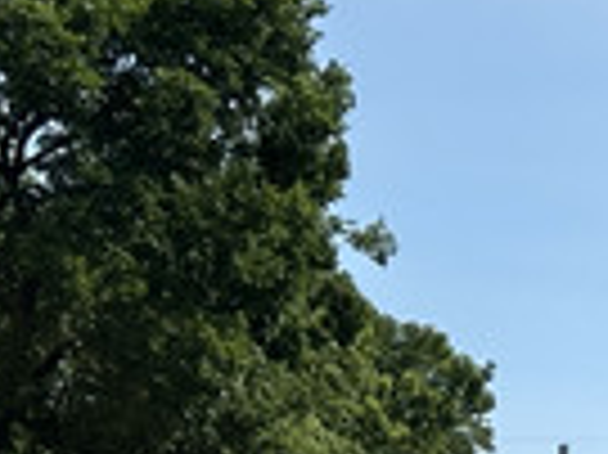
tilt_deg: +9.5
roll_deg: -0.5
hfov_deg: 8.1
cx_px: 1410
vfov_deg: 6.5
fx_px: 3984
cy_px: 148
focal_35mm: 227
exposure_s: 1/3058
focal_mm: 6.86
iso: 64
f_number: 1.78
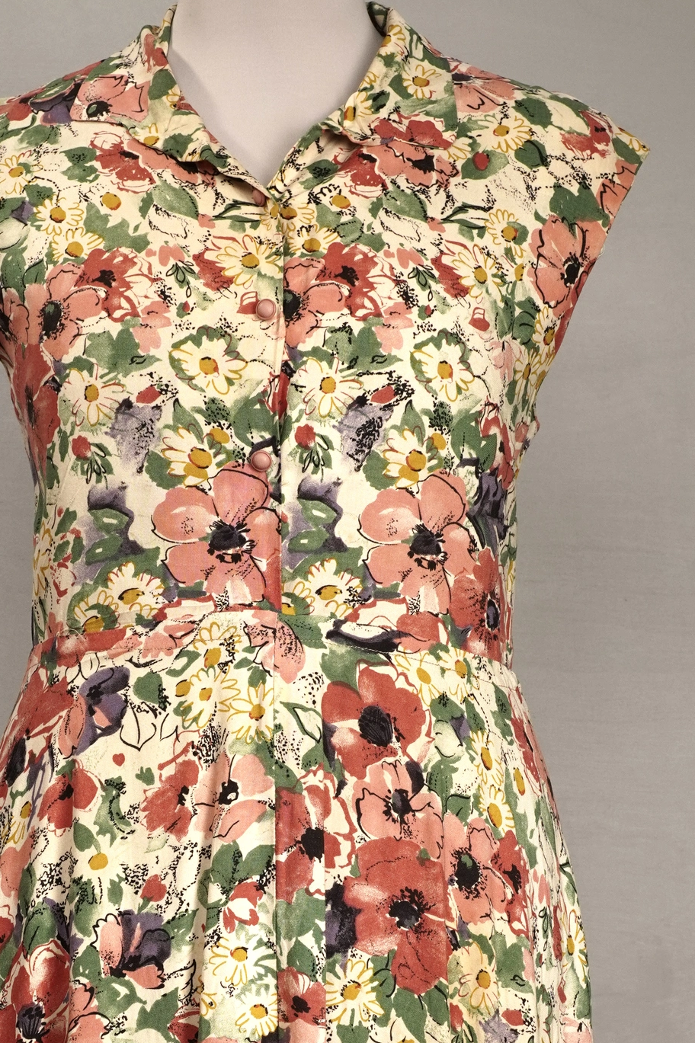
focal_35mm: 101
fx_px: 2926
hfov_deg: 13.5
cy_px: 917
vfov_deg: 19.9
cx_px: 283
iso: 400
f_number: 7.1
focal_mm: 32
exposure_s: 1/40
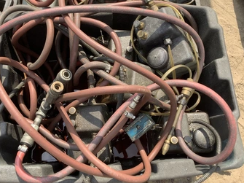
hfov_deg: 50.1
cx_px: 111
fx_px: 261
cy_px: 79
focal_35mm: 37
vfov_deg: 38.6
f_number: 2.4
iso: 25
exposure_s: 1/388
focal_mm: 3.3
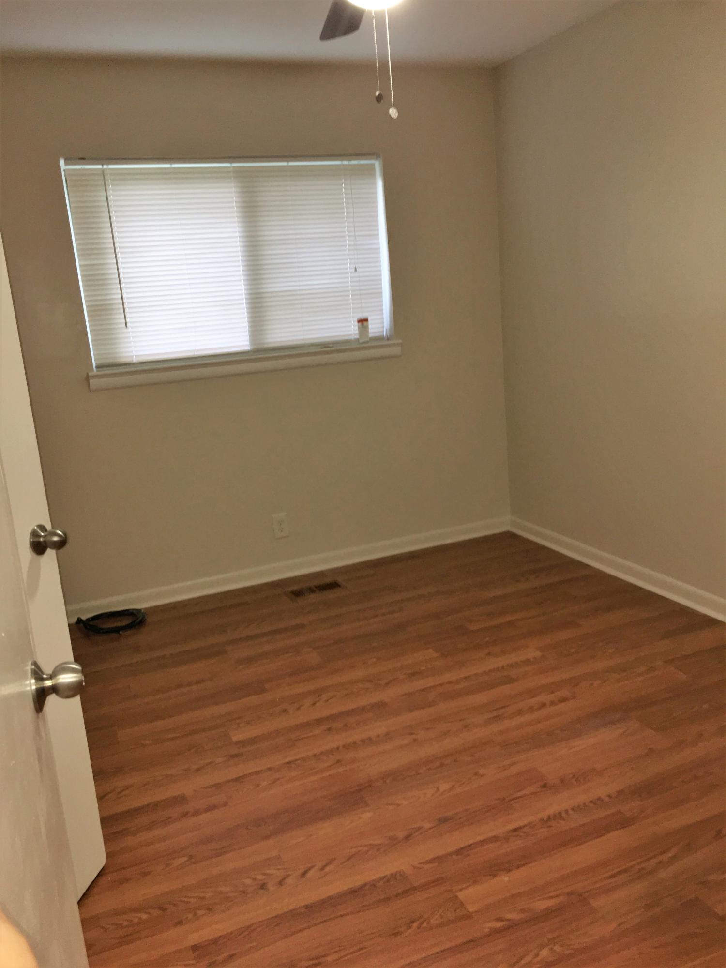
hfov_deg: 48.2
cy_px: 484
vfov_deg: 61.7
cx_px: 363
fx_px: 811
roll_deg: +3.0
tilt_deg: -13.6
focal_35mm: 29
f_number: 2.2
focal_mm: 4.15
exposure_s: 1/30
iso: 40
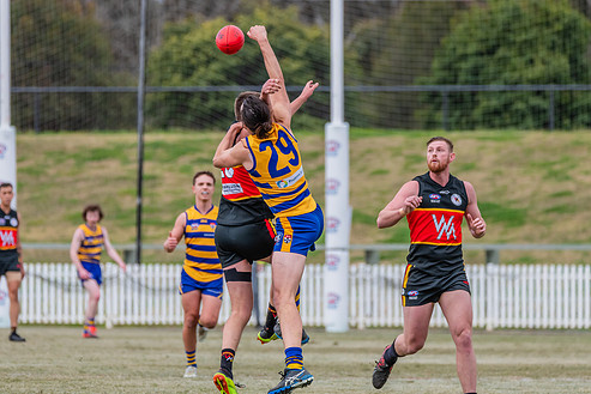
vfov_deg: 2.9
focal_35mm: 476
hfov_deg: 4.3
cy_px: 213
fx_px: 7816
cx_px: 257
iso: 800
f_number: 7.1
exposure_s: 1/1600
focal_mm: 380
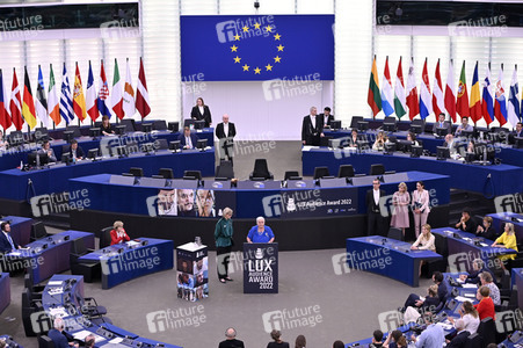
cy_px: 174
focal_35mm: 92
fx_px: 1336
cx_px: 262
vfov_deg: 14.8
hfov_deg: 22.2
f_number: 2.8
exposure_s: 1/500
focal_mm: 92
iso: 1600
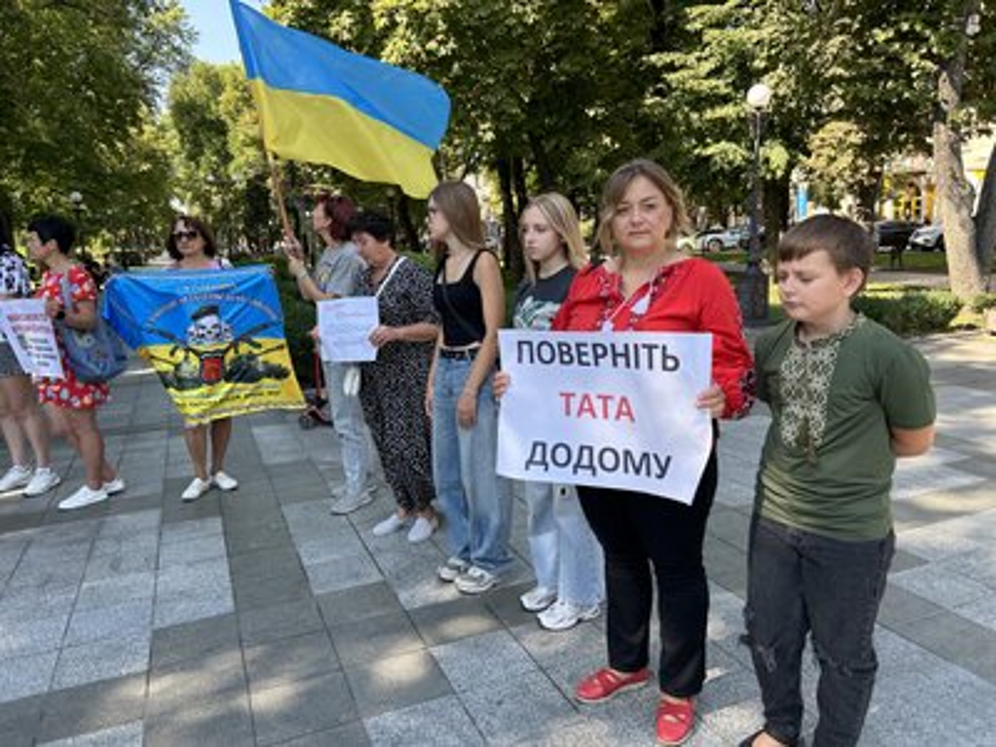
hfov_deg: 67.3
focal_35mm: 26
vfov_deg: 53.1
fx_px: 748
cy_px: 374
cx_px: 498
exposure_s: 1/567
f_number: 1.5
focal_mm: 5.7
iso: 50
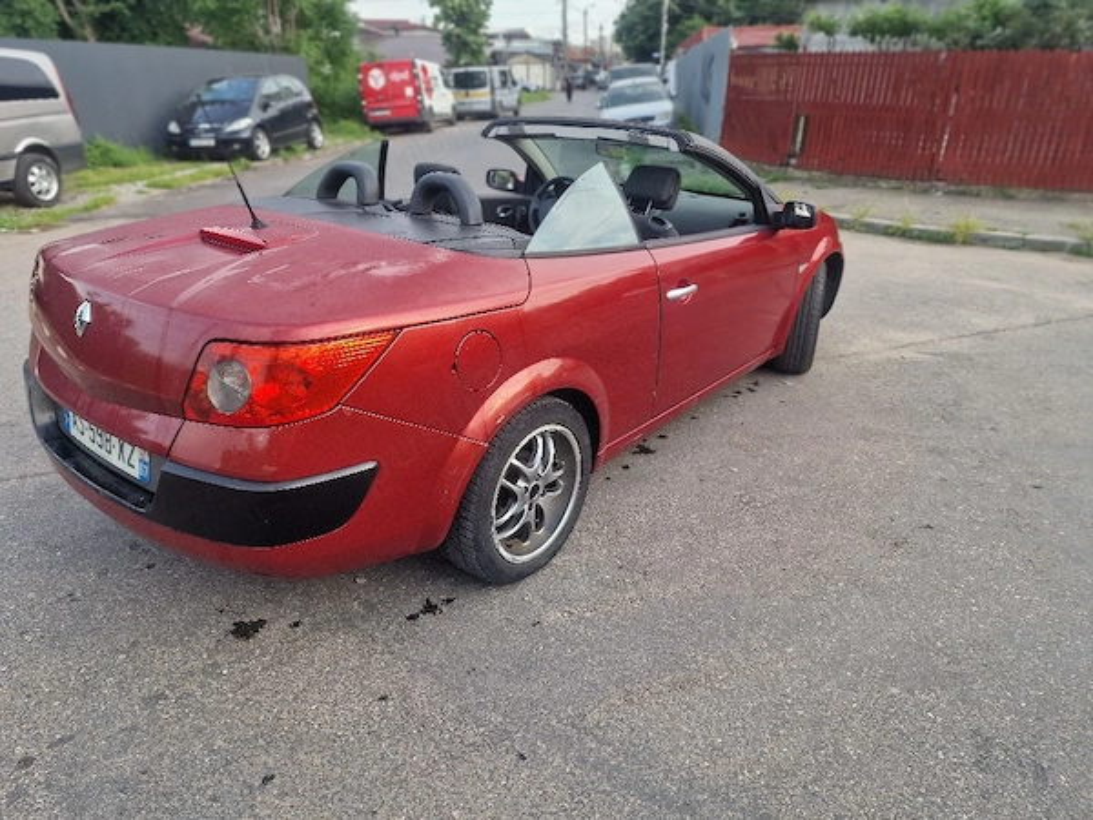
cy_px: 410
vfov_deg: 58.9
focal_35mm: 23
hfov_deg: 73.9
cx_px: 546
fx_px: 726
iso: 50
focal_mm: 6.4
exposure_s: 1/156
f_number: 1.8
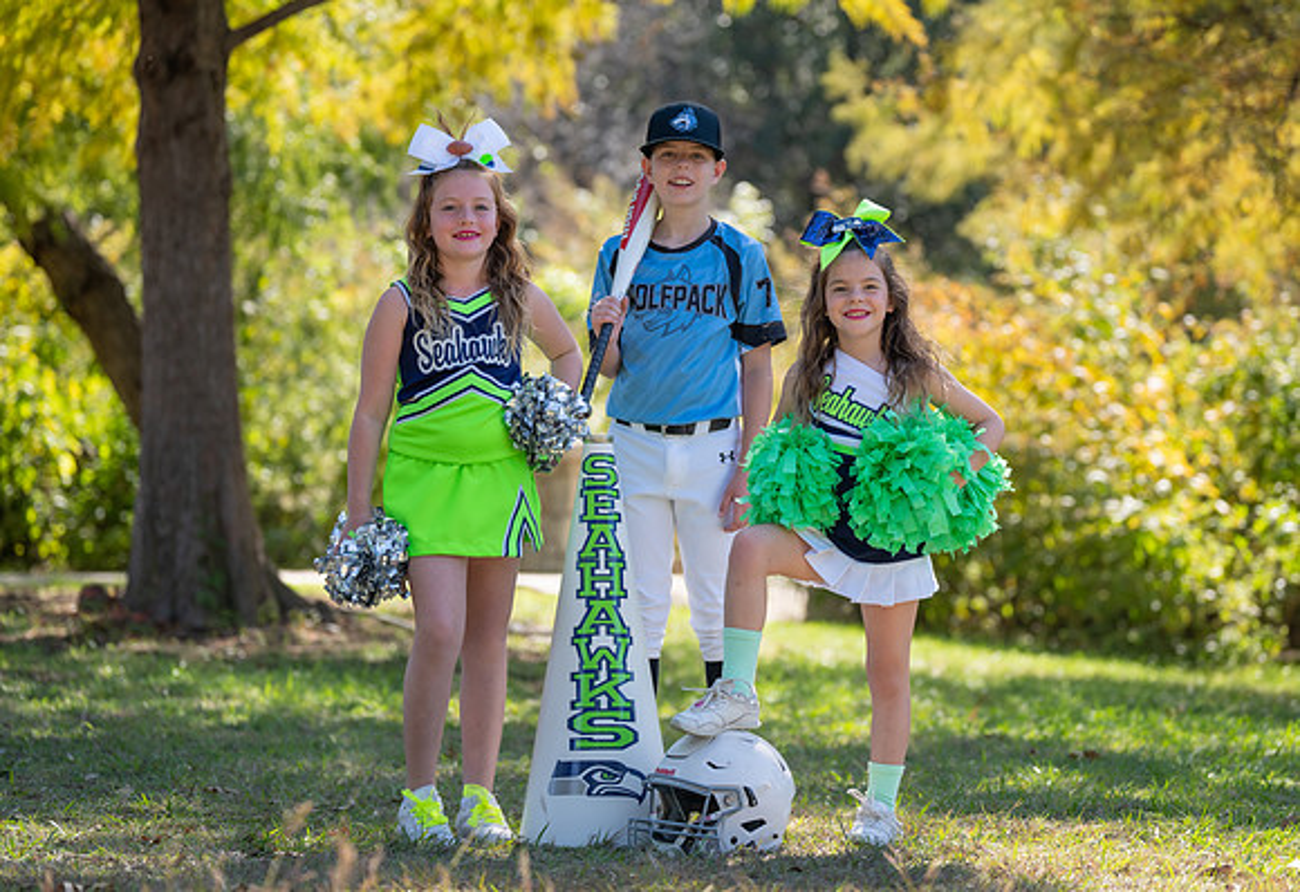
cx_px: 702
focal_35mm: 110
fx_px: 4005
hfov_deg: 18.4
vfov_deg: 12.7
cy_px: 424
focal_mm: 100
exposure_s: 1/500
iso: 100
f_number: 2.8
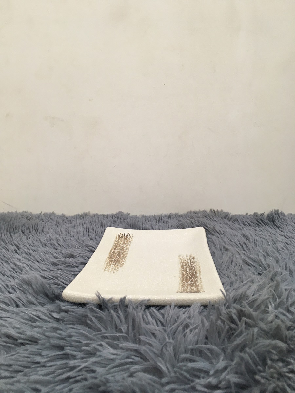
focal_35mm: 29
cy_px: 196
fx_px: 330
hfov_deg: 48.2
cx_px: 148
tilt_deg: -10.5
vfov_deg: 61.7
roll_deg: -0.6
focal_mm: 4.15
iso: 64
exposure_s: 1/33
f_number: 2.2
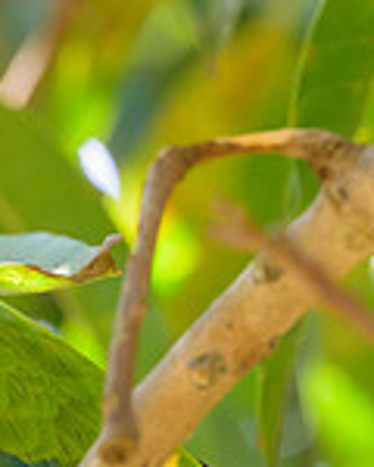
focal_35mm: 1742
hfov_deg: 0.9
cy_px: 527
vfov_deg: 1.1
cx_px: -111
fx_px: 24103
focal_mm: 400
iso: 2000
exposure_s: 1/500
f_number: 8
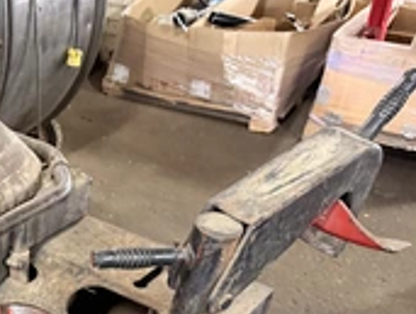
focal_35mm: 56
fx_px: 674
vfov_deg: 24.8
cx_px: 2
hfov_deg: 31.7
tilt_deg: -36.8
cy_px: 324
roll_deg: -0.9
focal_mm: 6.76
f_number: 1.78
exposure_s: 1/30
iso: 800
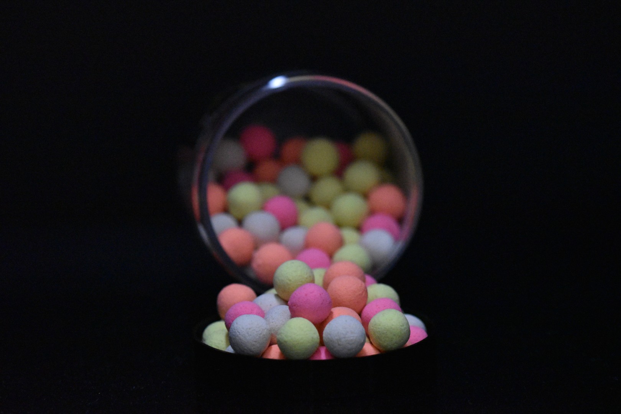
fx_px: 2717
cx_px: 310
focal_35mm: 158
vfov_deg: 8.7
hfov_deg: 13.0
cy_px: 207
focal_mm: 105
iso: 8000
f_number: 5
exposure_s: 1/50
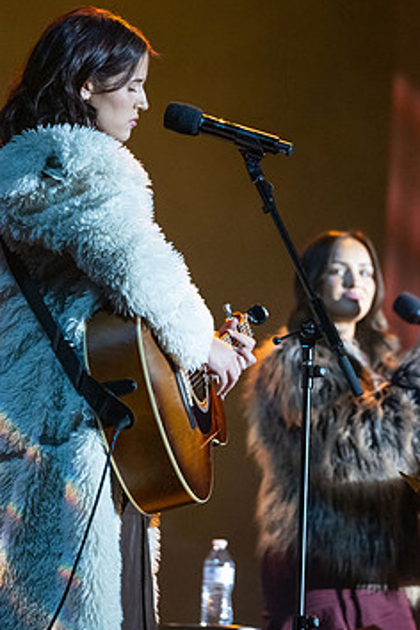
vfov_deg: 6.9
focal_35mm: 298
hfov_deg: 4.6
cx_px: 319
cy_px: 327
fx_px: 5215
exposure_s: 1/200
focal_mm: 170
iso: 3200
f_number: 2.8
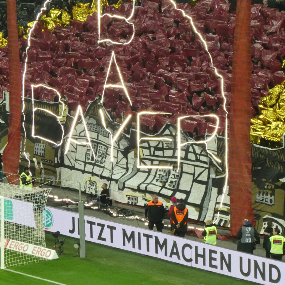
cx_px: 127
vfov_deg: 6.9
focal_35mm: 254
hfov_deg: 6.9
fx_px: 2366
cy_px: 120
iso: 400
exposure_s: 1/80
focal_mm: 27.1
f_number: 5.4
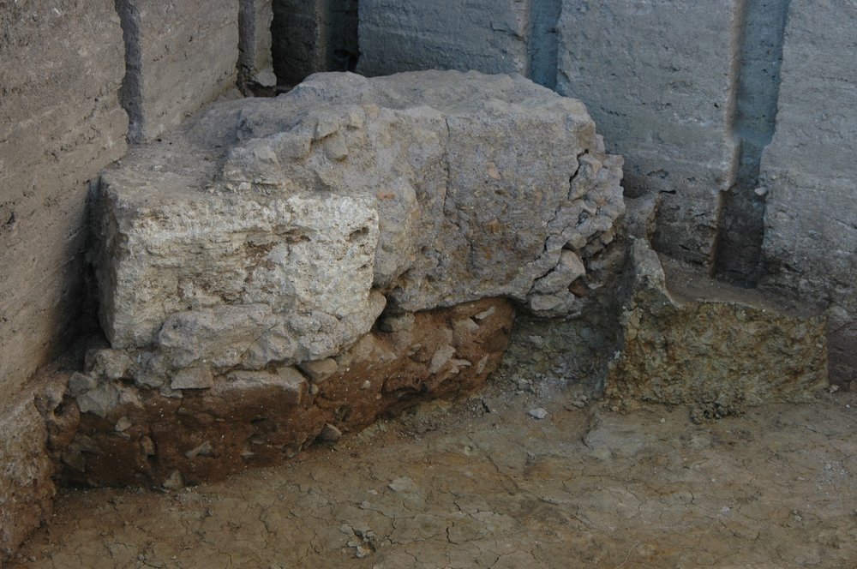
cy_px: 284
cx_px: 428
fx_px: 1712
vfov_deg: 18.9
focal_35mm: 72
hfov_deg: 28.1
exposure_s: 1/160
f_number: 6.3
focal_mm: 48
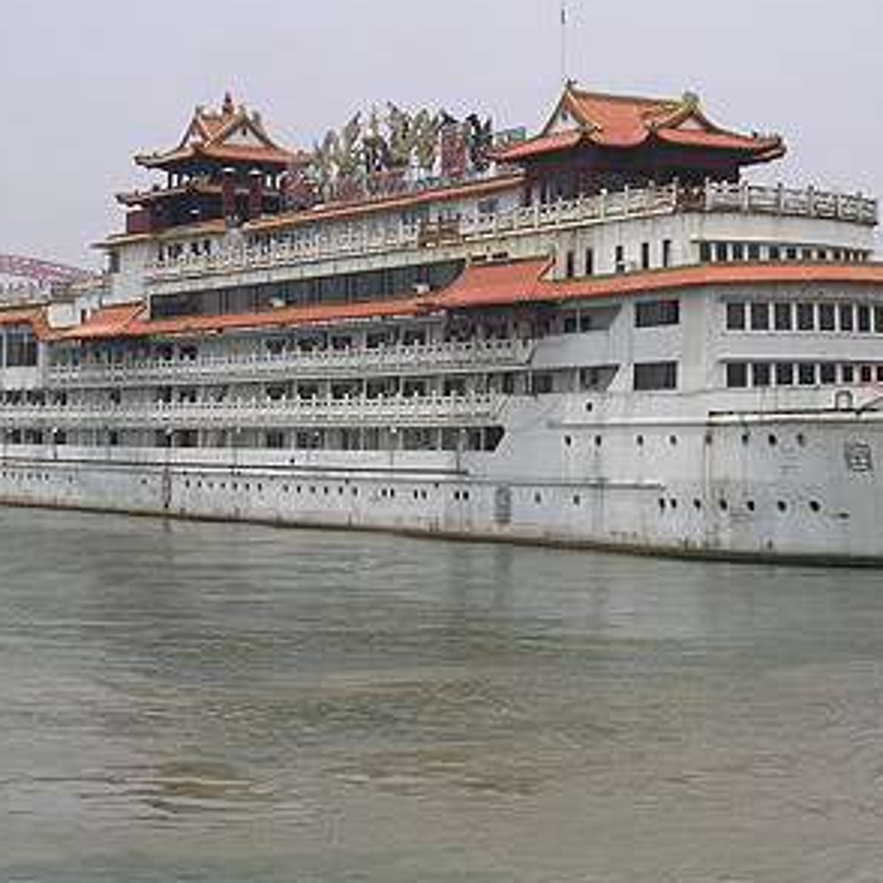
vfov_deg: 20.6
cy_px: 390
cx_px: 517
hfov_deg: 20.6
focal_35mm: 84
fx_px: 2424
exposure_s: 1/267
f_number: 6
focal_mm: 12.8
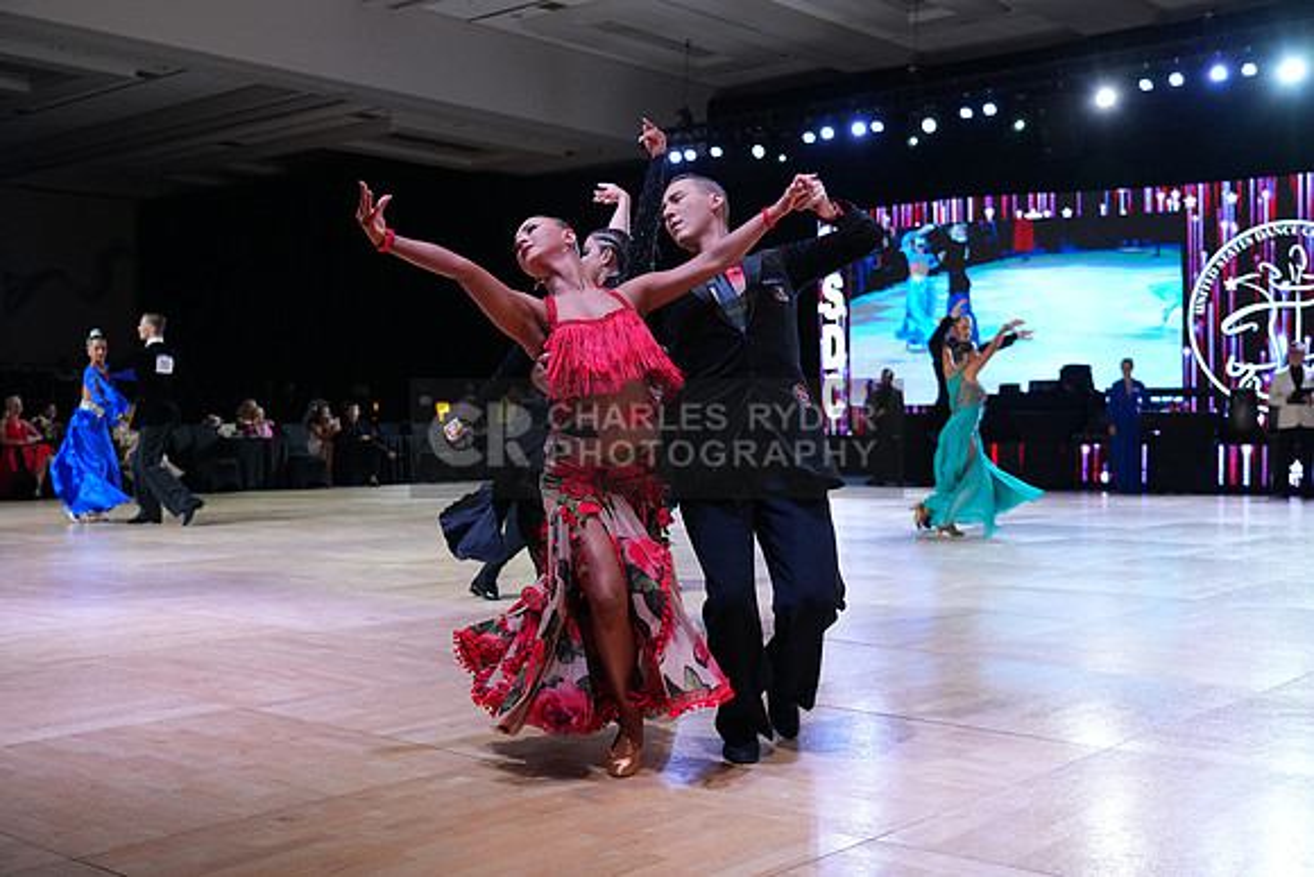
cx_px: 657
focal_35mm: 39
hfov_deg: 49.5
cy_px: 438
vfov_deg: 34.2
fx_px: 1424
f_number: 4
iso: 2500
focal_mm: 39
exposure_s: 1/400
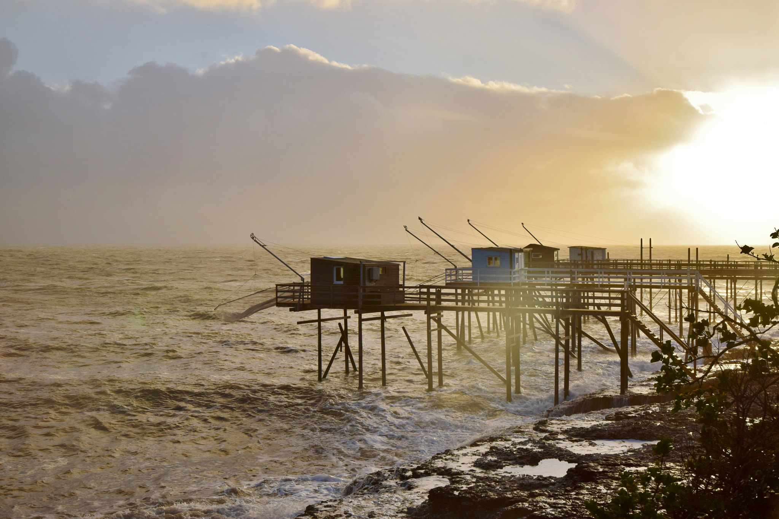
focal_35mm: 44
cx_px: 390
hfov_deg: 45.0
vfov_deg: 30.8
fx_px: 941
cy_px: 260
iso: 200
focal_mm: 29
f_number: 9.5
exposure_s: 1/750
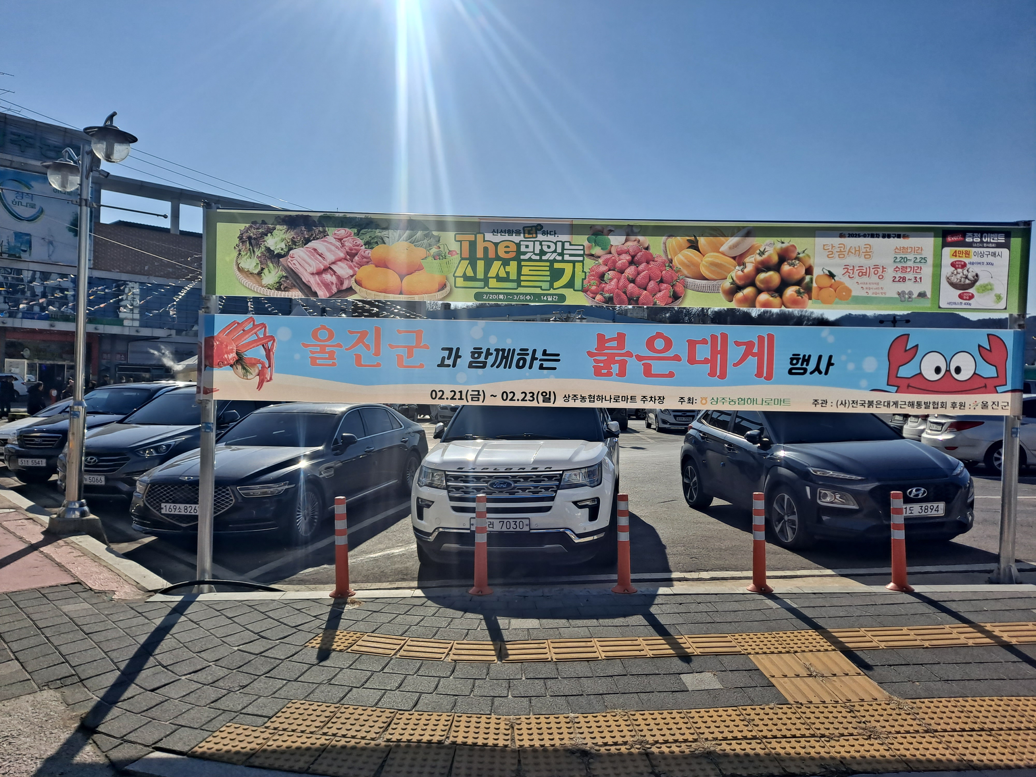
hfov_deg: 69.4
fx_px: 748
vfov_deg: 54.9
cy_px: 388
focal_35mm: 25
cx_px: 518
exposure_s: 1/5000
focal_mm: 4.6
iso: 32
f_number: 2
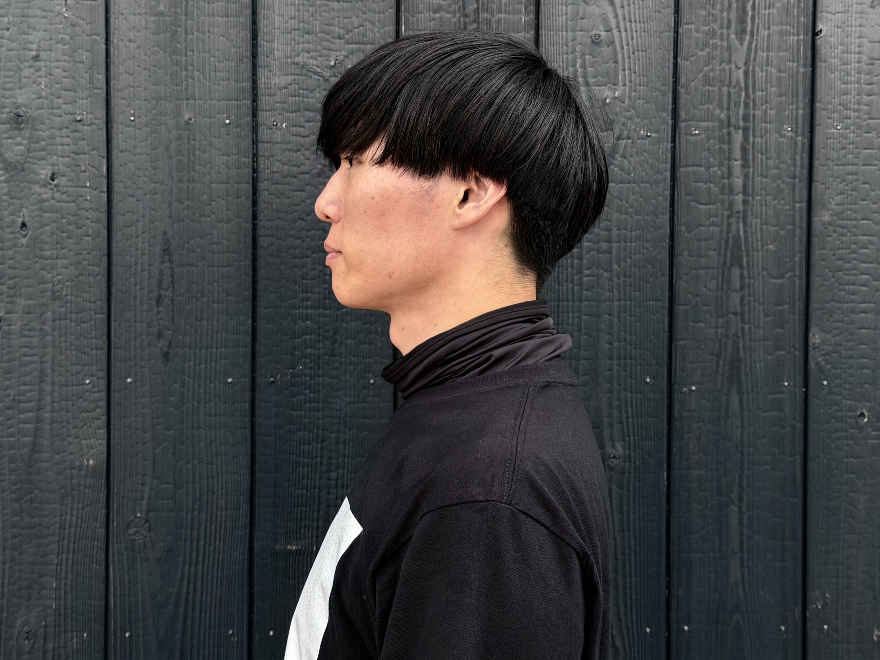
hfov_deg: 39.7
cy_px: 330
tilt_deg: -1.3
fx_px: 1220
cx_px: 440
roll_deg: +0.2
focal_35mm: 48
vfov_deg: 30.3
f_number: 1.78
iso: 64
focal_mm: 6.76
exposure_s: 1/481
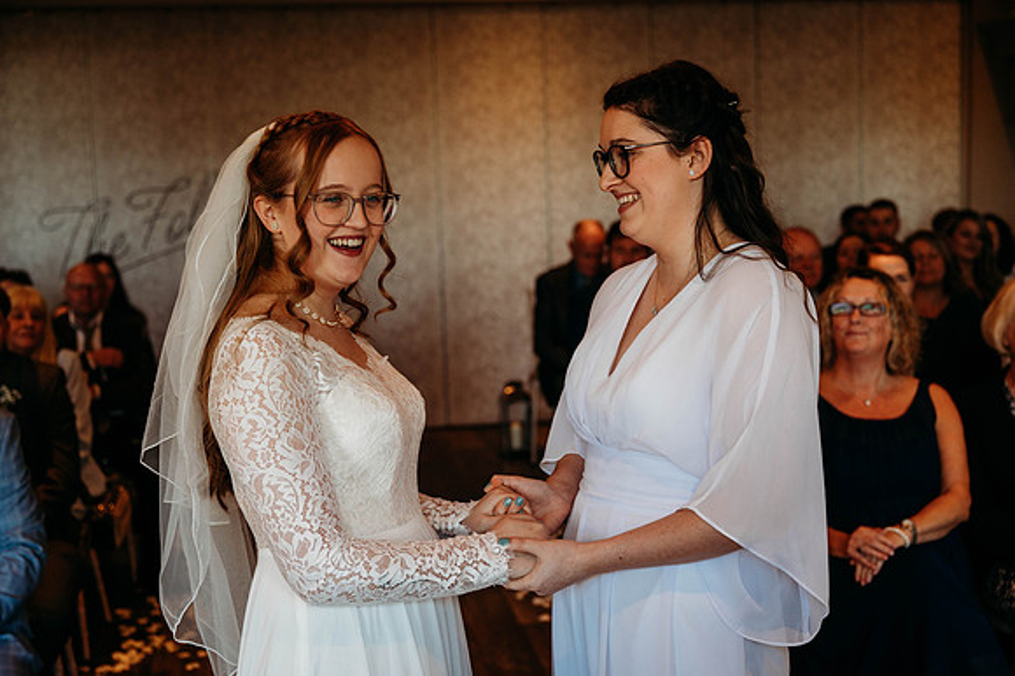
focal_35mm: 49
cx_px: 508
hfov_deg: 40.4
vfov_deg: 27.5
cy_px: 338
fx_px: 1381
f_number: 3.5
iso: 640
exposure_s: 1/200
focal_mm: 49
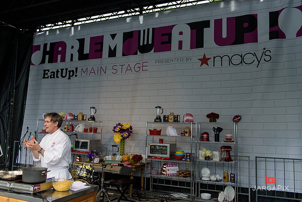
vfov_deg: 41.1
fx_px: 268
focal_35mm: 32
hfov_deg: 58.7
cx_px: 151
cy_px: 101
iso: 200
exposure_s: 1/1250
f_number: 3.2
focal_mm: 32
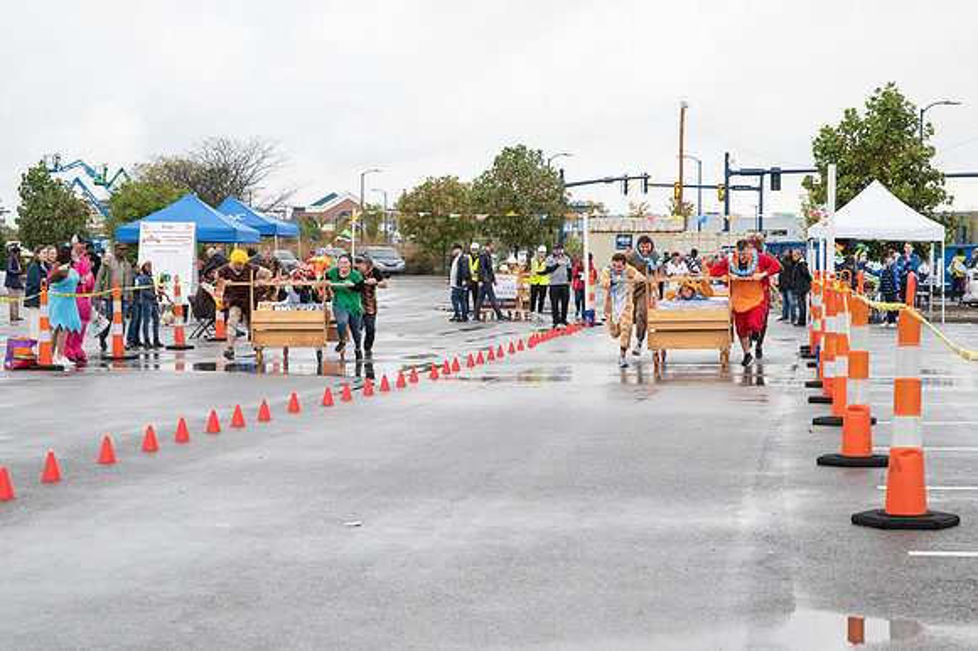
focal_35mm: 87
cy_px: 379
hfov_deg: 23.4
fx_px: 2363
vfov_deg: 15.7
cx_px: 442
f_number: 6.3
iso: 400
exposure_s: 1/400
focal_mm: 70
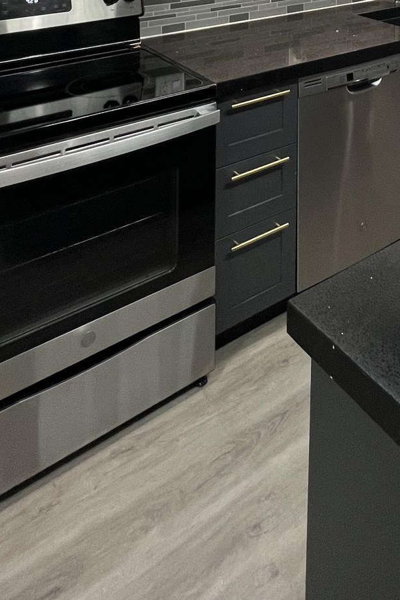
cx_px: 350
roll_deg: -0.5
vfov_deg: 41.3
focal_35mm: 34
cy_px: -94
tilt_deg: -2.2
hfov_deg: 36.8
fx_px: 566
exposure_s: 1/60
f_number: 1.8
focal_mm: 1.57
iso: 160
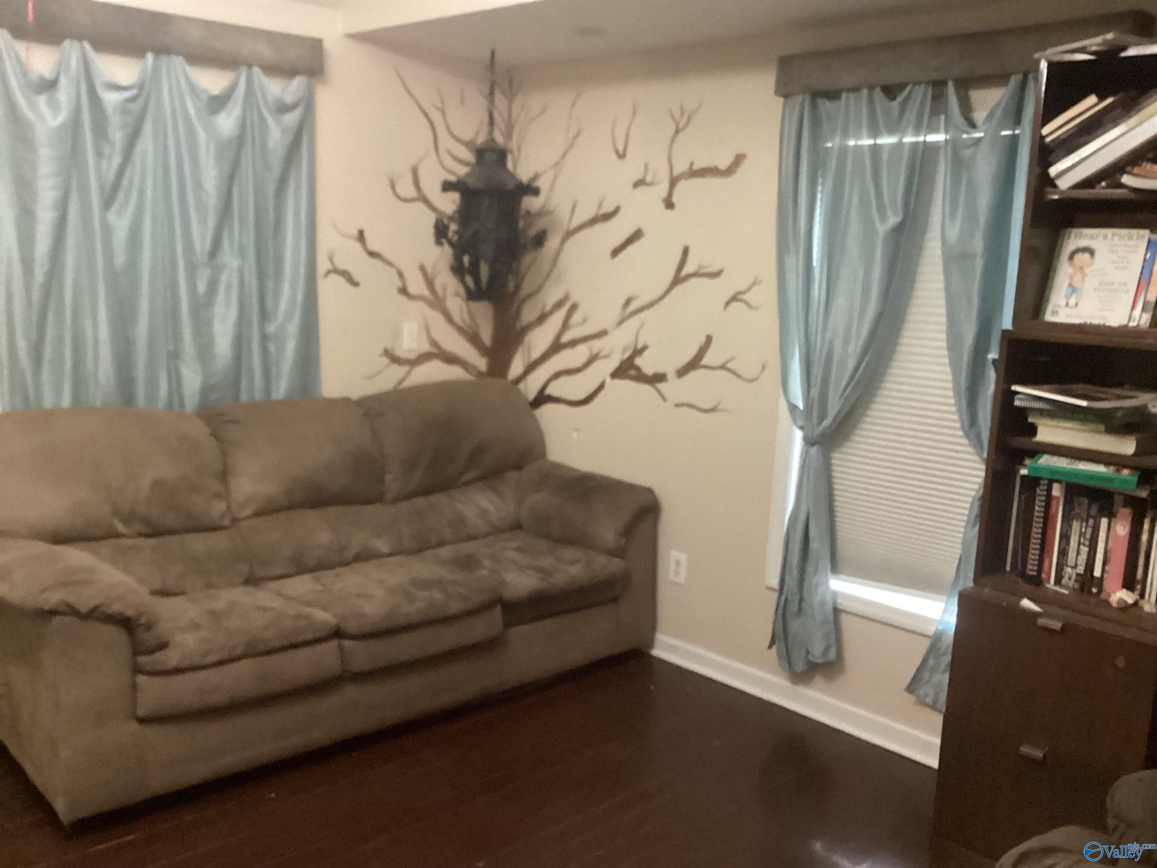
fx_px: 1036
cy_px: 434
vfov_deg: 45.4
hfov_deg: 58.4
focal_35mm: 31
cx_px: 578
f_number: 2.4
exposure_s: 1/24
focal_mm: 3.3
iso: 640
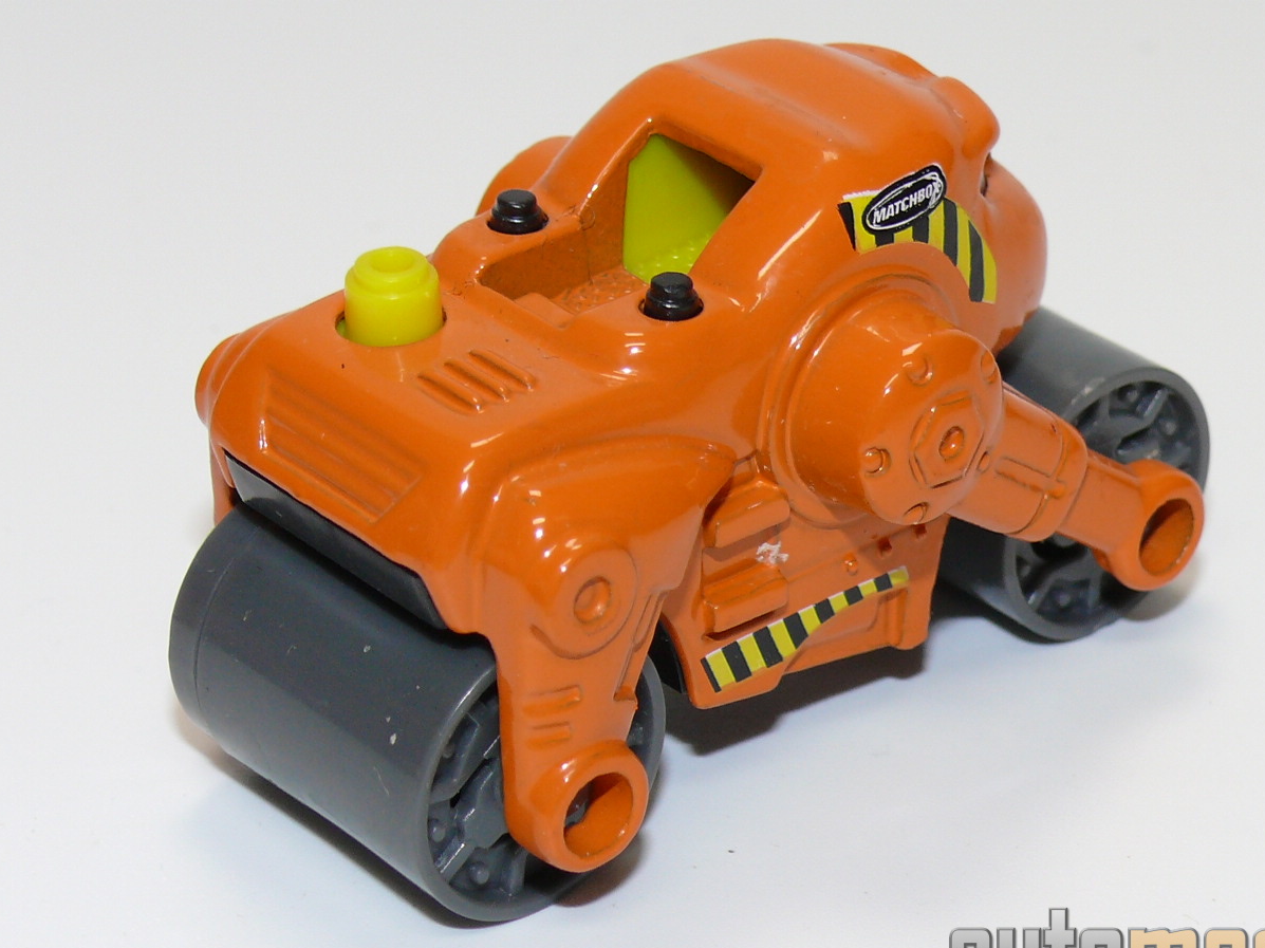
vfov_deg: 12.4
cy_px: 414
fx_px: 4347
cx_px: 705
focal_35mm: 119
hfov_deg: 16.6
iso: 100
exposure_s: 1/30
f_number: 4
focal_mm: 12.5
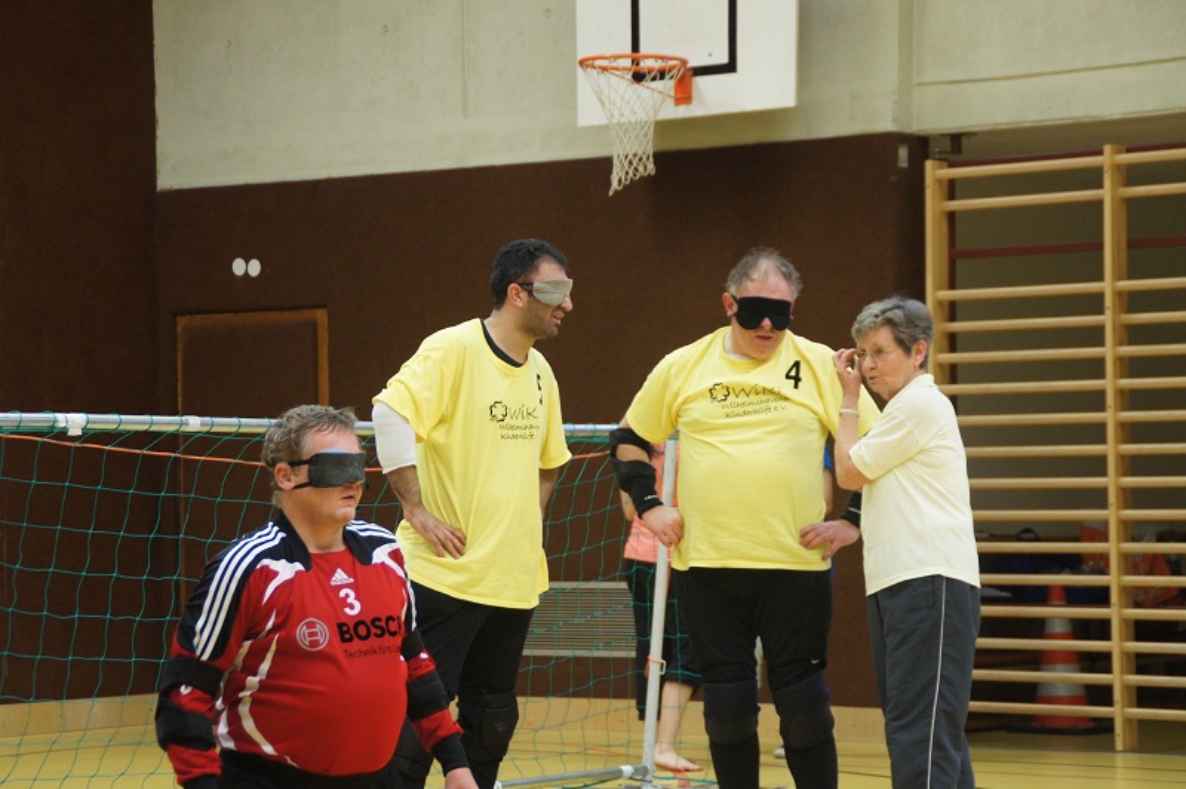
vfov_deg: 11.4
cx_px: 593
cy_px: 394
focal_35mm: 120
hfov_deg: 17.1
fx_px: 3950
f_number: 5.6
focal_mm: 80
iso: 1600
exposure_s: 1/30
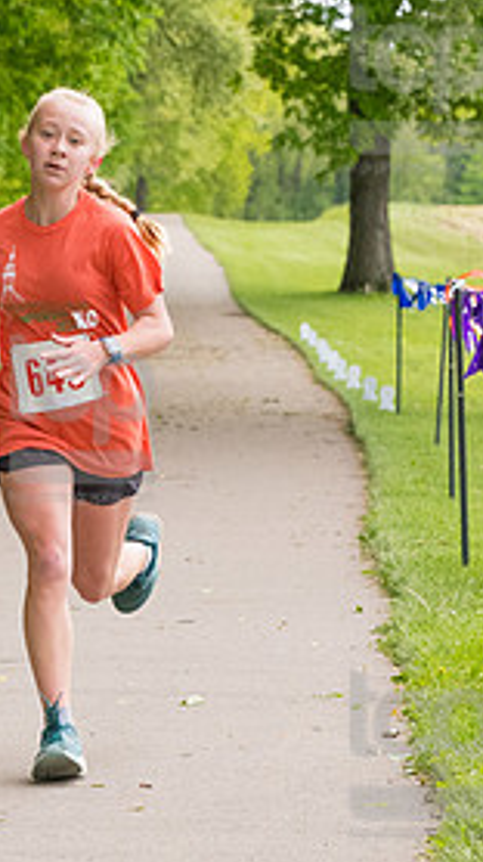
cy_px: 419
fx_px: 5223
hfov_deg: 5.3
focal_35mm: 229
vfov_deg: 9.4
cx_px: 82
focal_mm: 90
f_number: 5.6
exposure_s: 1/1250
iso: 2500
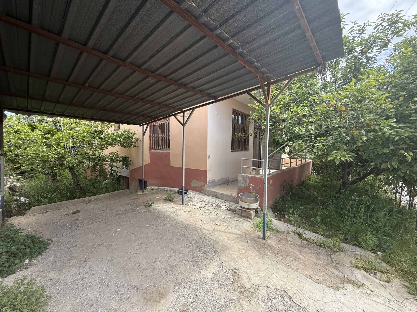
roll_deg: -0.4
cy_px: 156
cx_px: 208
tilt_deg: -2.7
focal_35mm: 14
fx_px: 169
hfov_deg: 102.1
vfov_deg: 85.7
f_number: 2.2
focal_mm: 2.22
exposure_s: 1/479
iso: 50
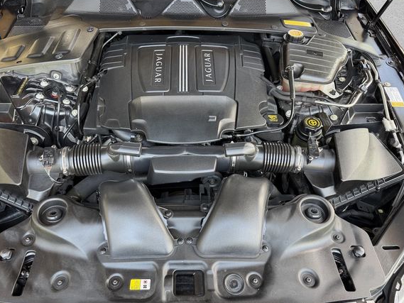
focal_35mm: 27
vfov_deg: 51.3
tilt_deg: -47.7
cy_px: 160
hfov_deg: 65.2
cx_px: 187
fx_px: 315
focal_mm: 6.76
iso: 160
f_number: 1.78
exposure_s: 1/121
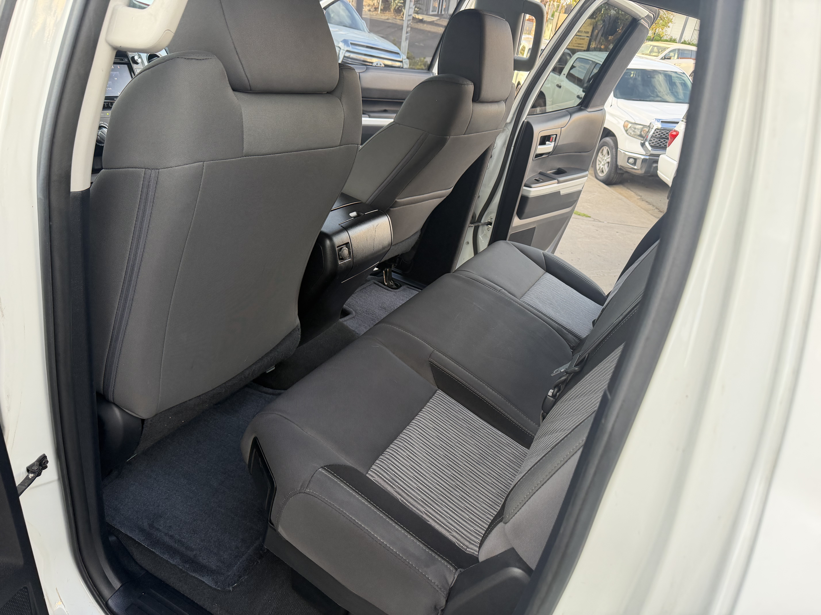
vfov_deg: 56.8
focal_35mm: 24
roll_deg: -8.8
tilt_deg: -27.5
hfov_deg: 71.6
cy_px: 308
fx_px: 569
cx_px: 410
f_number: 1.78
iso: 160
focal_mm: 6.76
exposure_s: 1/224
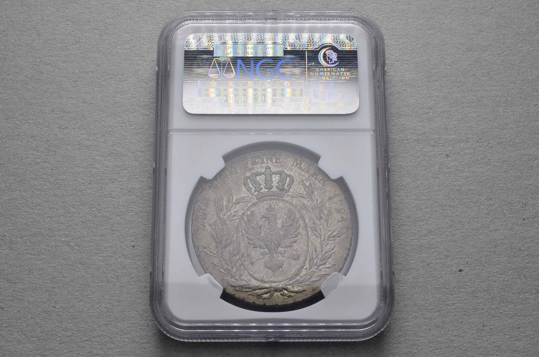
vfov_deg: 28.0
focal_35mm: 48
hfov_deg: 41.2
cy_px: 178
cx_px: 270
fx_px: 717
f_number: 14
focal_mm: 32
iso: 400
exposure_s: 1/250
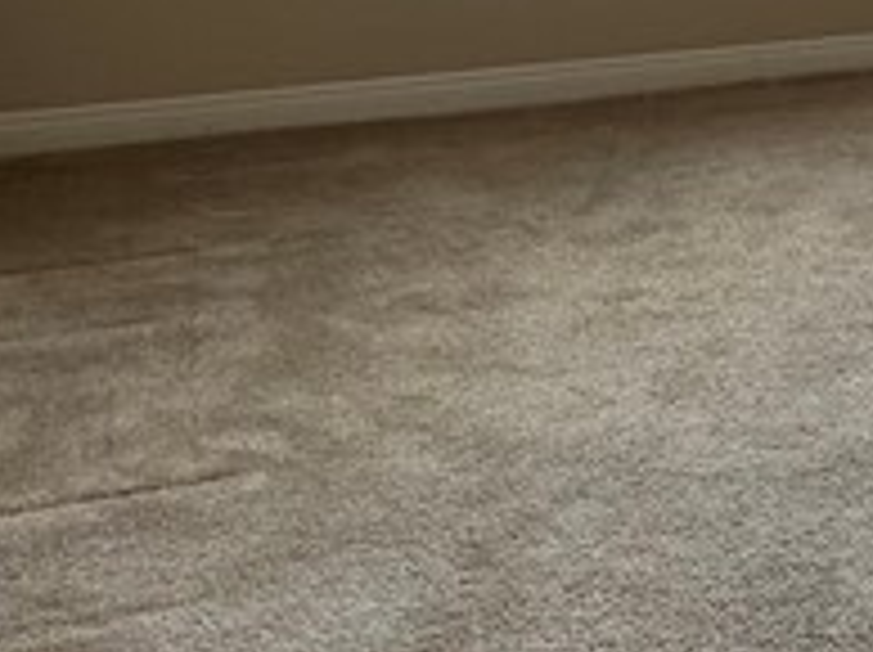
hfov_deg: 23.0
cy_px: -378
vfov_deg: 17.5
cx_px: 1184
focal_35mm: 74
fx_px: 1864
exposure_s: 1/138
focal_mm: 2.22
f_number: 2.2
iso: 40
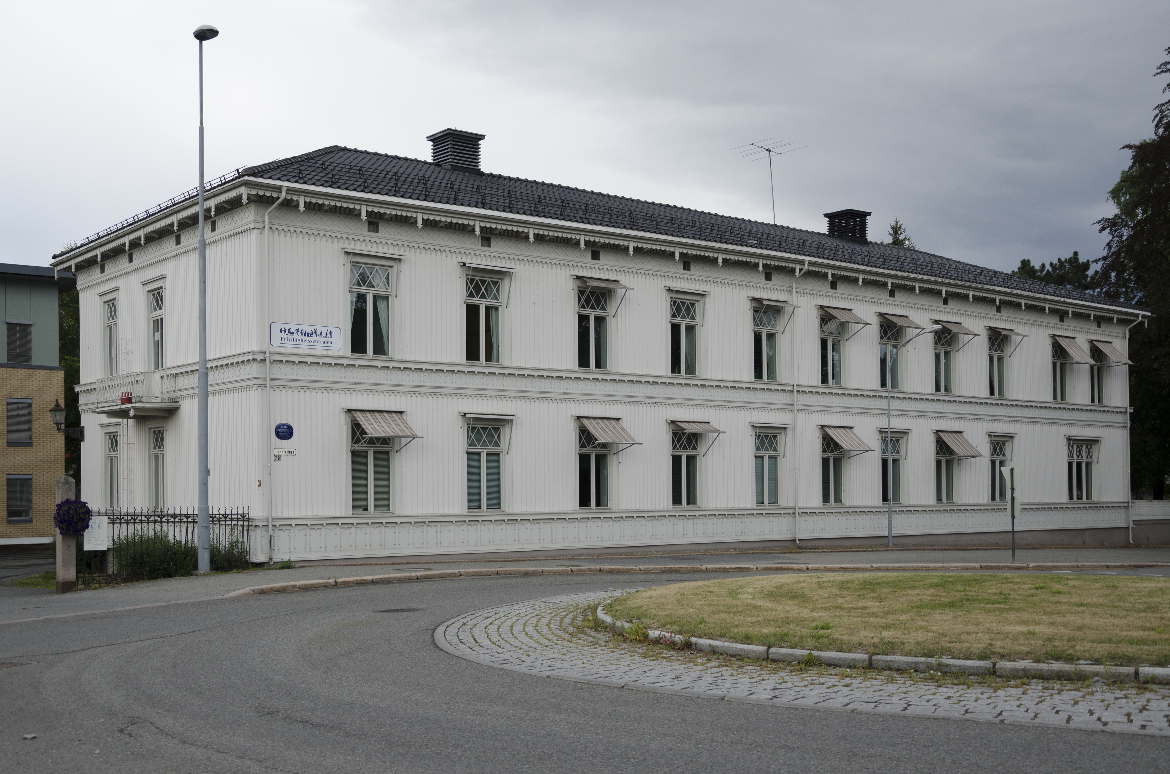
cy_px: 383
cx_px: 590
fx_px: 1297
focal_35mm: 40
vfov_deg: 33.2
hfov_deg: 48.6
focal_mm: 26
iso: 200
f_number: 5.6
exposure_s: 1/640
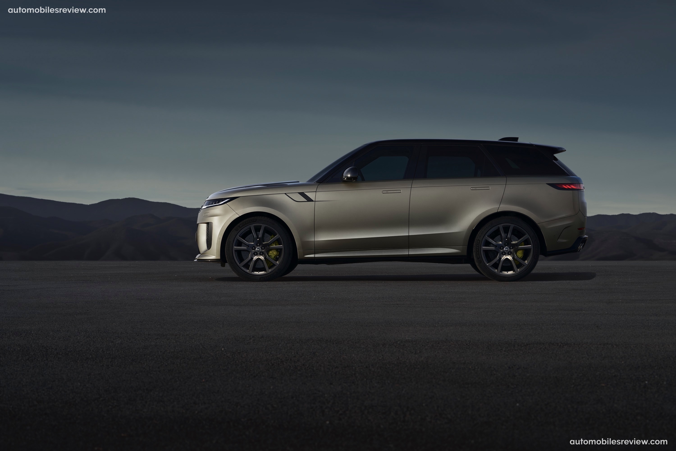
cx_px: 338
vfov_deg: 19.5
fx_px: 1314
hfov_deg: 28.8
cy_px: 226
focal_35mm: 70
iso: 200
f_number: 8
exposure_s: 1/320
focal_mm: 70
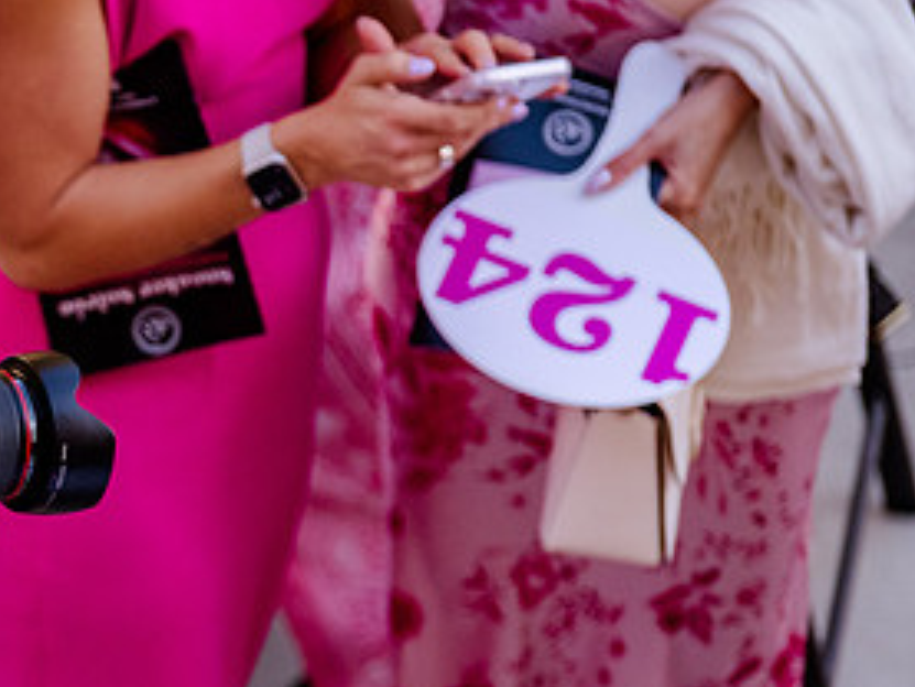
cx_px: -161
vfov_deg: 3.5
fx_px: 11292
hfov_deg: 4.6
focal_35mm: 427
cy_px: 478
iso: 1000
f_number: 2.8
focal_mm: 170
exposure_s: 1/1250
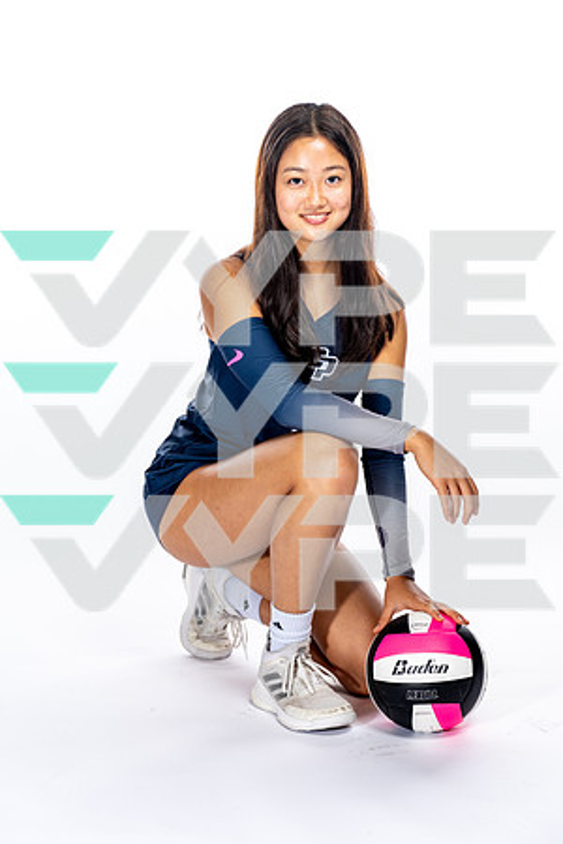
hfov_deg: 21.2
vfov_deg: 31.4
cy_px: 422
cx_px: 282
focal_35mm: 64
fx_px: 1501
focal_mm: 64
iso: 400
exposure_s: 1/250
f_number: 5.6
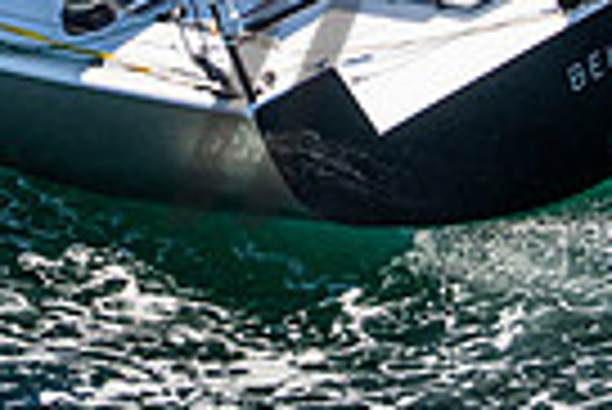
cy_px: -370
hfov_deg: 13.1
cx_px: 334
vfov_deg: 8.4
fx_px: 2655
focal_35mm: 156
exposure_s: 1/2500
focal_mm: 28
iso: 500
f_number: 8
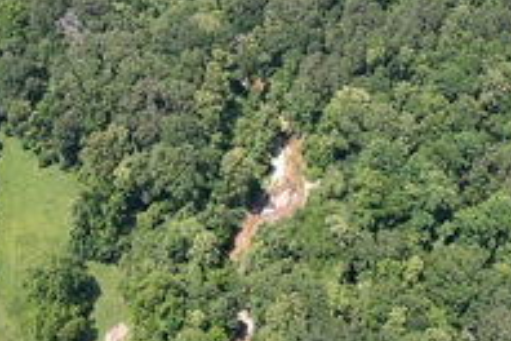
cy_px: 31
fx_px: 710
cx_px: 173
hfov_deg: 39.2
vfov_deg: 26.1
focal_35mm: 50
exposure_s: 1/800
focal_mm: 8.38
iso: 100
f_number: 2.8
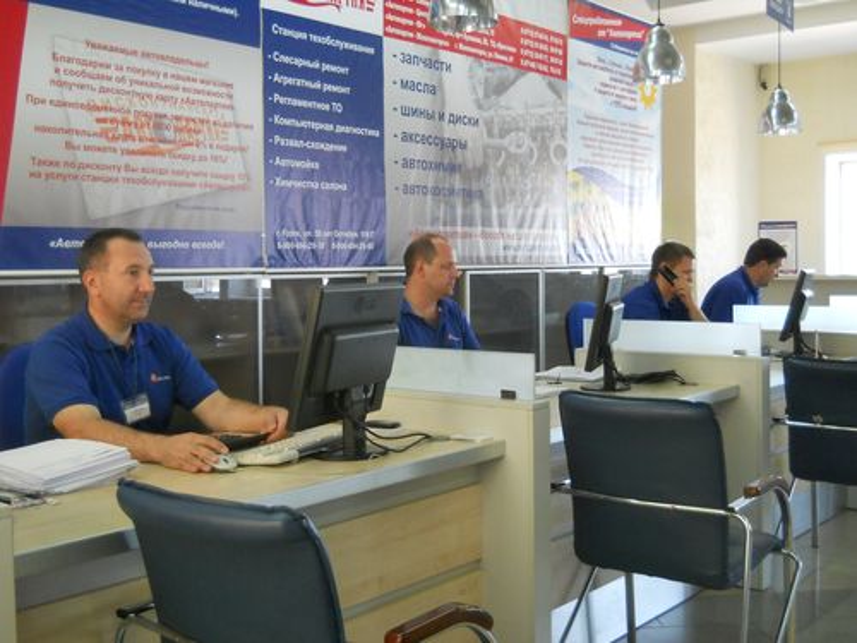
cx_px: 428
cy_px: 322
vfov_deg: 35.1
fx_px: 1015
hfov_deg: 45.8
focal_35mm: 41
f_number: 3.1
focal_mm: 6.72
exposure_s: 1/30
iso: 320
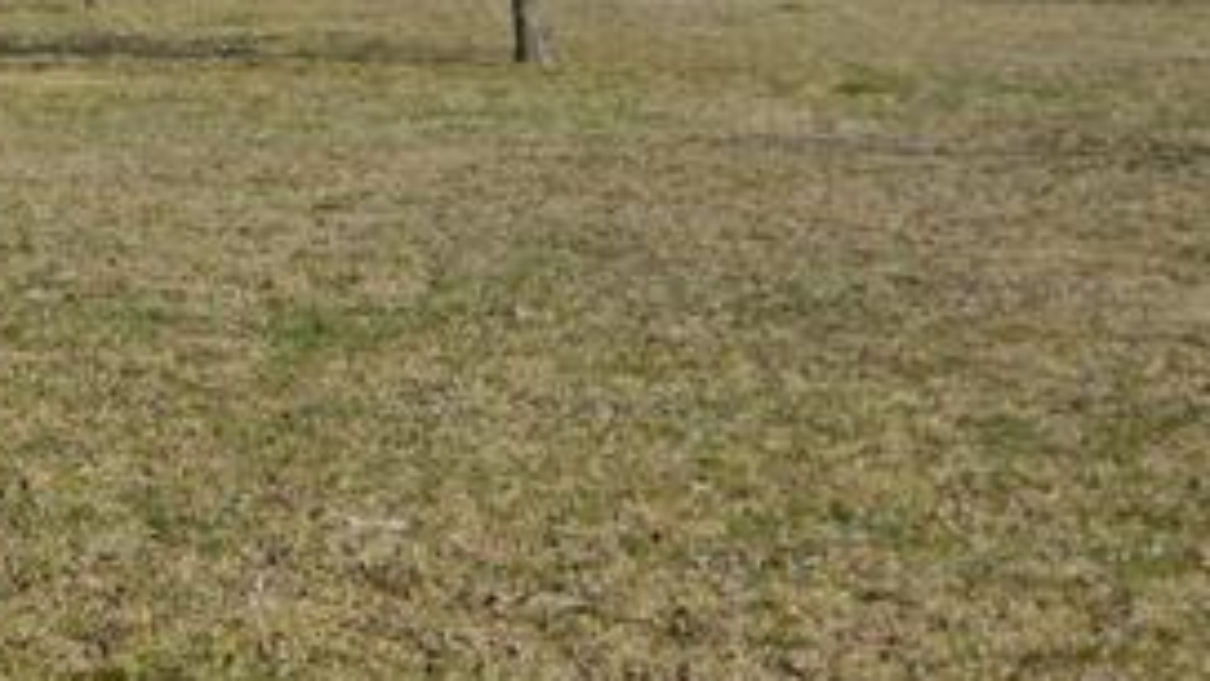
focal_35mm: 142
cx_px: -632
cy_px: -205
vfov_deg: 8.4
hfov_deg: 14.1
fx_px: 4556
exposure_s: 1/500
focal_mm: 24
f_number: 11
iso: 320
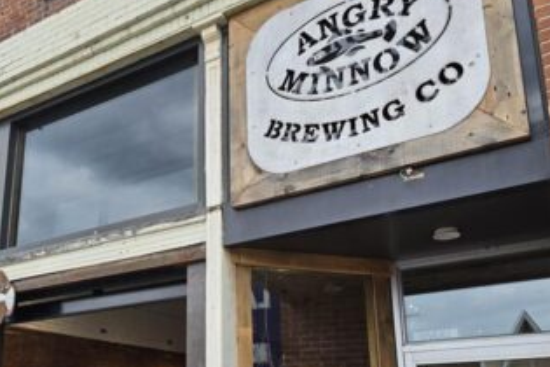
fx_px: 581
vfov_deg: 34.3
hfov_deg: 50.2
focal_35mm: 38
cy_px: 274
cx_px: 210
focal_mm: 6.3
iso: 50
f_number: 1.7
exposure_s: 1/180
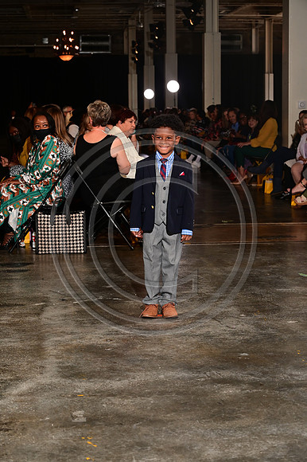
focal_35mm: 70
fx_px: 896
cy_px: 231
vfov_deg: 28.9
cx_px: 154
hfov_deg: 19.4
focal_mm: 70
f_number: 6.3
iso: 1000
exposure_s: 1/160
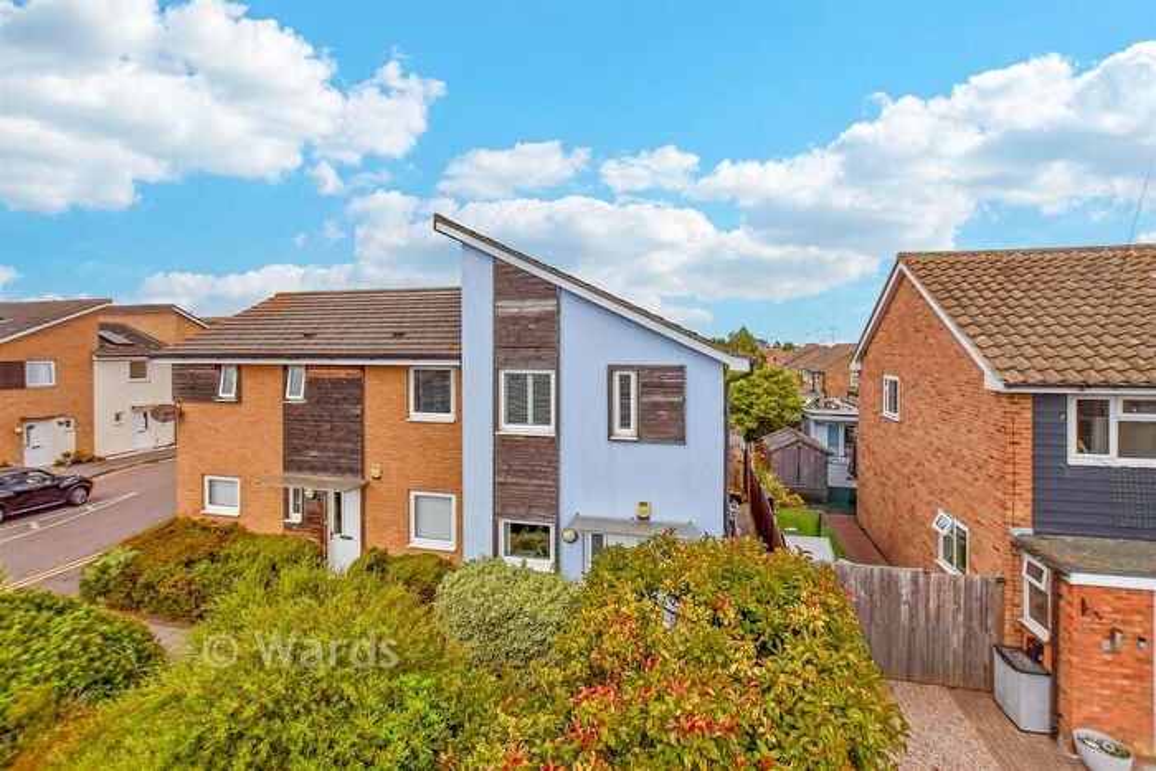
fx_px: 482
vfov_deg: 77.4
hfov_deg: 100.4
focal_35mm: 15
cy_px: 386
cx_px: 578
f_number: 4
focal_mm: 10
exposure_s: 1/8000
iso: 400
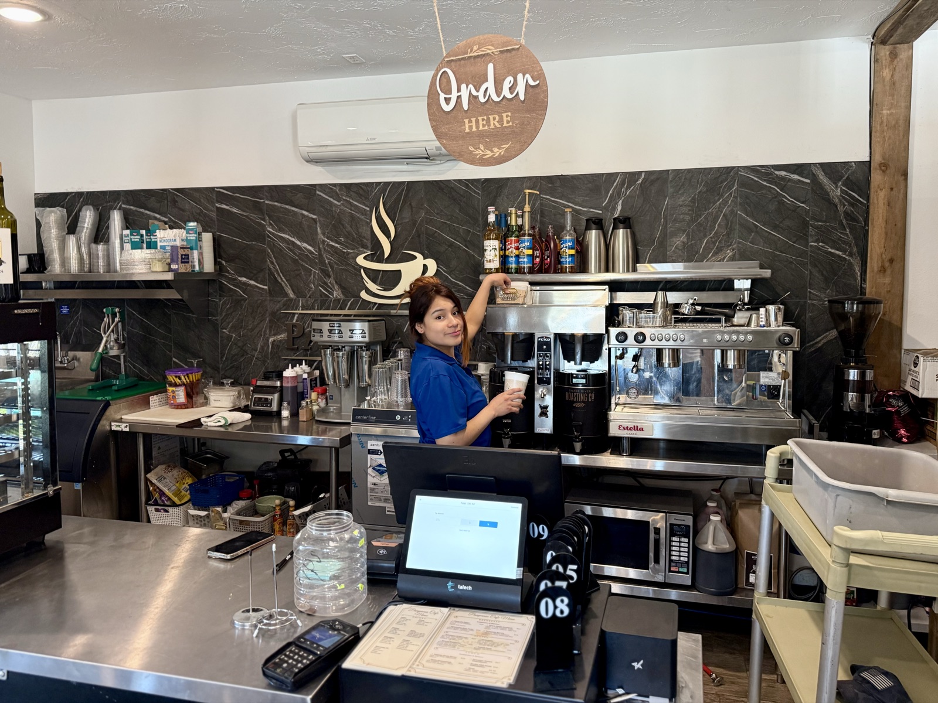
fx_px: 650
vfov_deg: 56.8
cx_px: 469
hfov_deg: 71.6
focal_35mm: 24
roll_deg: +0.3
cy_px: 352
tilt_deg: -3.7
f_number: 1.78
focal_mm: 6.76
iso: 320
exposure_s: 1/60
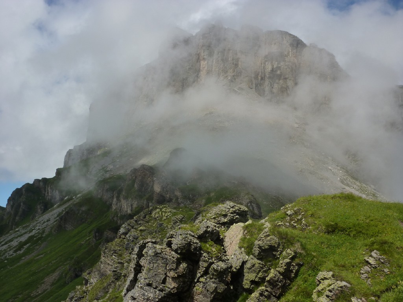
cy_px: 151
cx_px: 202
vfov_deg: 30.3
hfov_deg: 39.7
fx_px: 559
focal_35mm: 48
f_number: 5.6
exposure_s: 1/640
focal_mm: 7.9
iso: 125
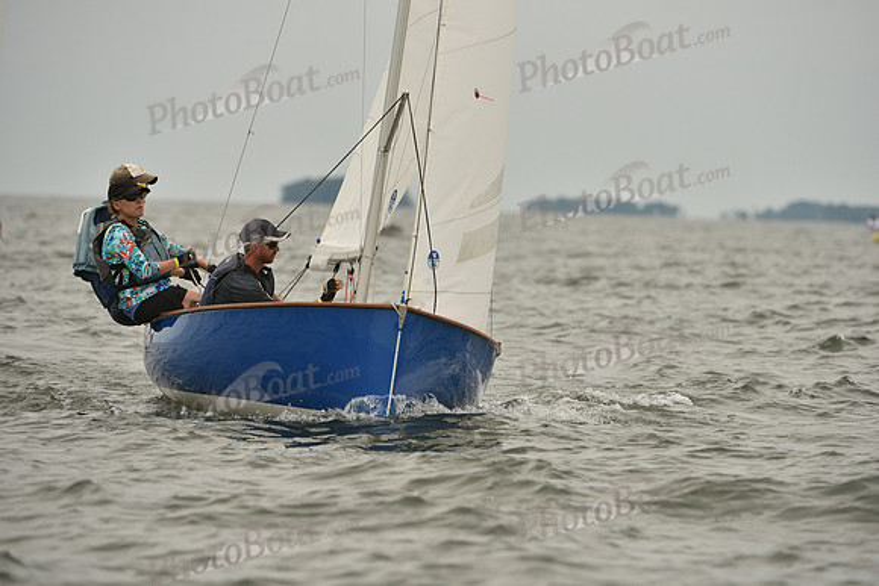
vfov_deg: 3.8
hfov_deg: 5.7
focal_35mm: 360
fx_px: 8792
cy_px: 293
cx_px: 440
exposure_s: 1/1250
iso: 320
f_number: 6.3
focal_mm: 360
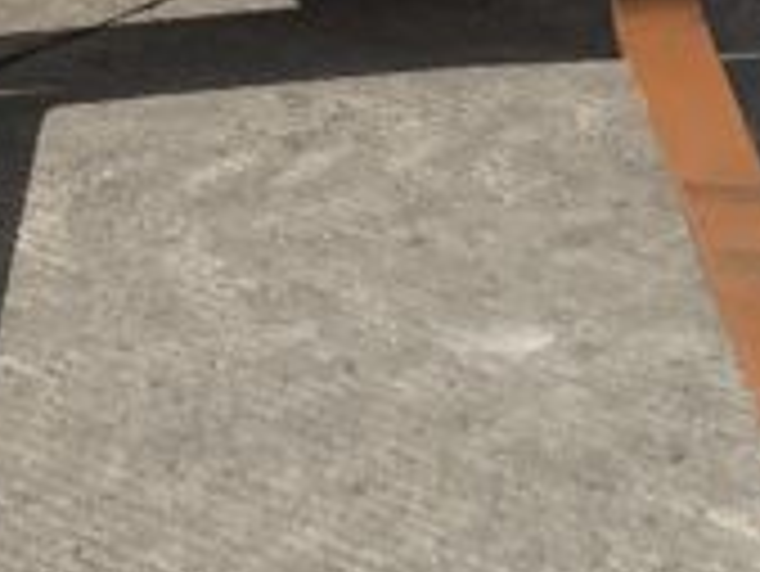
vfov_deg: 7.9
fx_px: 3867
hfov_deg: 11.2
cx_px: 576
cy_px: -694
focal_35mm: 176
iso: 16
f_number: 1.8
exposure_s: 1/2227
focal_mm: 3
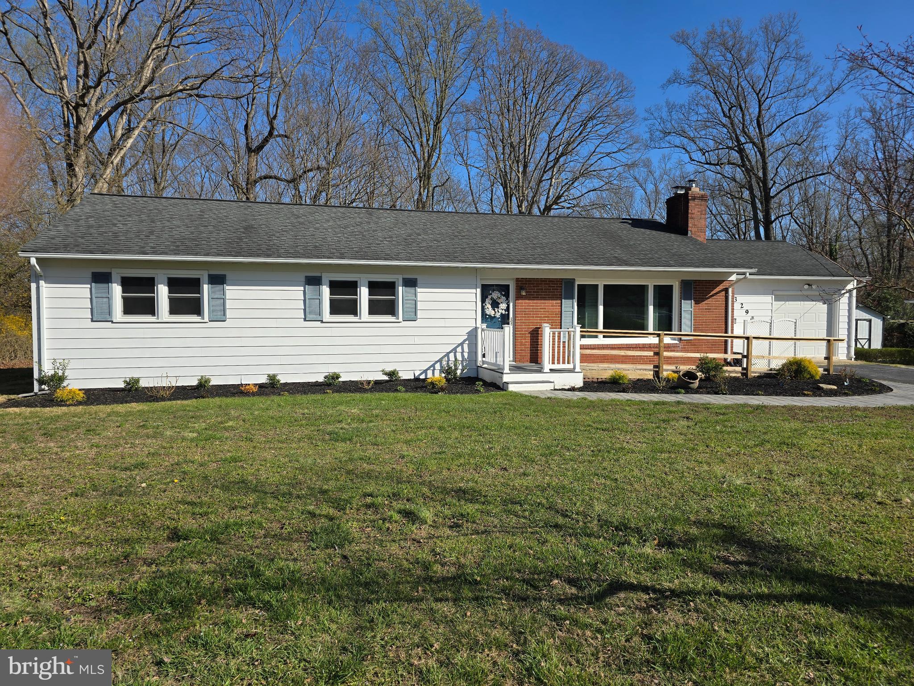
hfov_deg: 73.9
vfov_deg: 58.9
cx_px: 457
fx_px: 607
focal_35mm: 23
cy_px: 343
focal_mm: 6.3
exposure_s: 1/924
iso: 12
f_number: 1.7
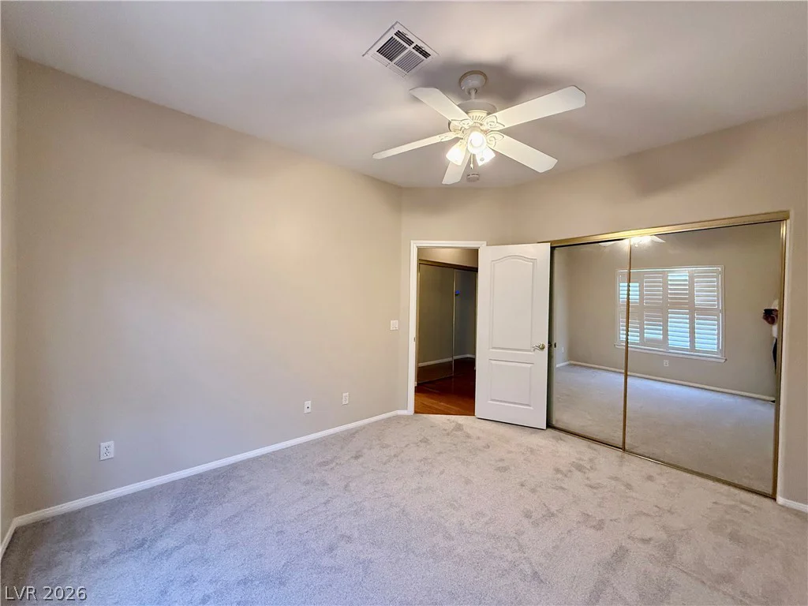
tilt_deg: +0.2
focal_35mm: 14
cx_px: 404
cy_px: 303
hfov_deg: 102.1
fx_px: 327
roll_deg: -1.4
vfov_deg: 85.7
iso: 500
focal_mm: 2.22
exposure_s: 1/120
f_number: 2.2
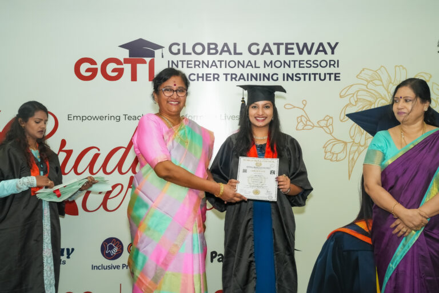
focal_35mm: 54
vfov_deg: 25.1
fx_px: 658
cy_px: 146
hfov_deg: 36.9
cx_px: 220
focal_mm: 54
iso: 800
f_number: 6.3
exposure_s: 1/125
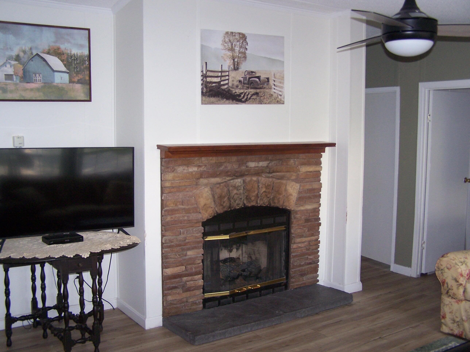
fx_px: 516
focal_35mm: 38
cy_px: 176
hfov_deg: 49.0
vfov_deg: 37.7
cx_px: 235
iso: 140
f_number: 2.8
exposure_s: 1/60
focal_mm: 6.3
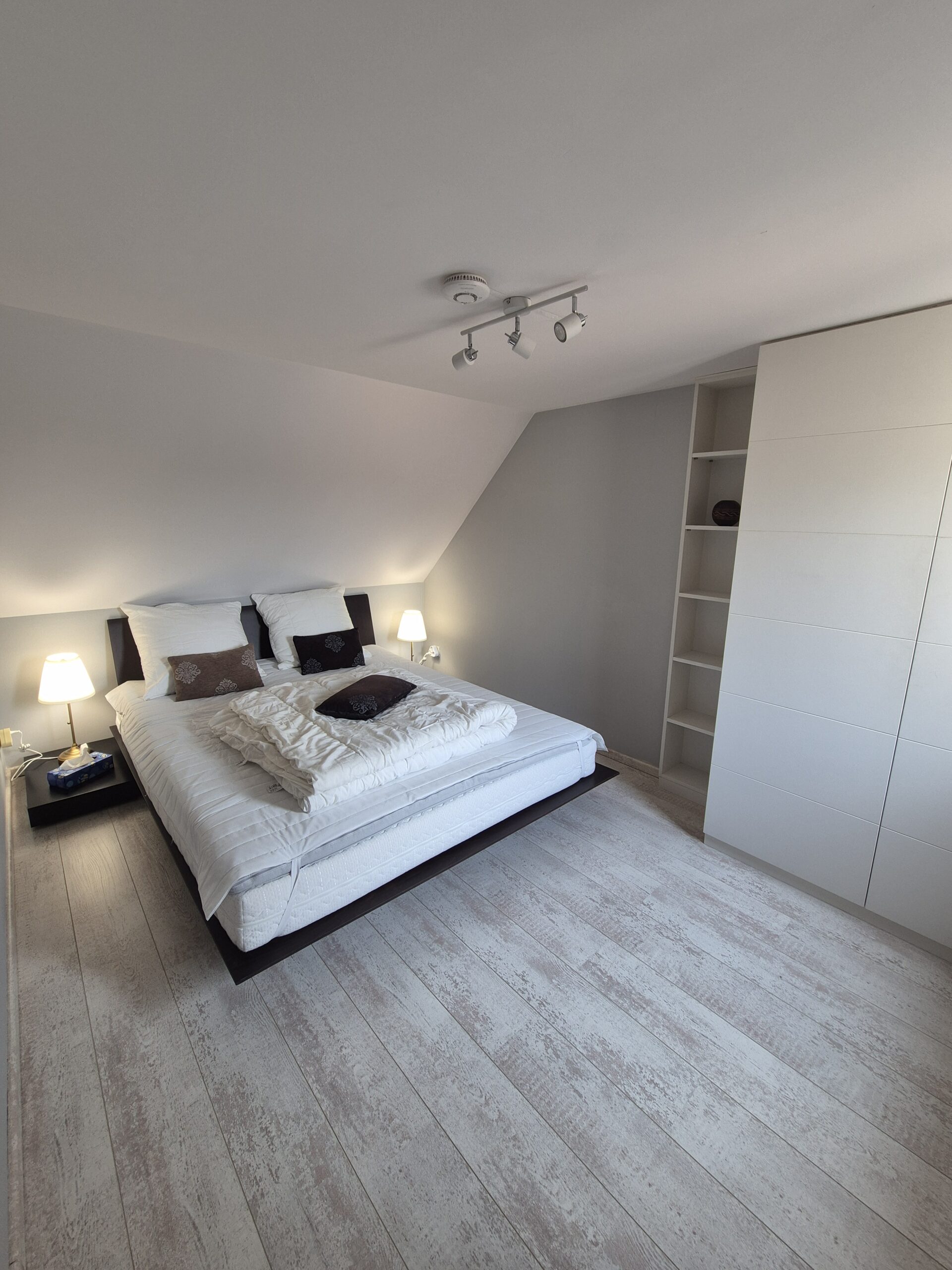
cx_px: 476
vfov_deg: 106.2
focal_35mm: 13
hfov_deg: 89.9
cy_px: 635
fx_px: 477
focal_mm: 2.2
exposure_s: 1/50
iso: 80
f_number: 2.2
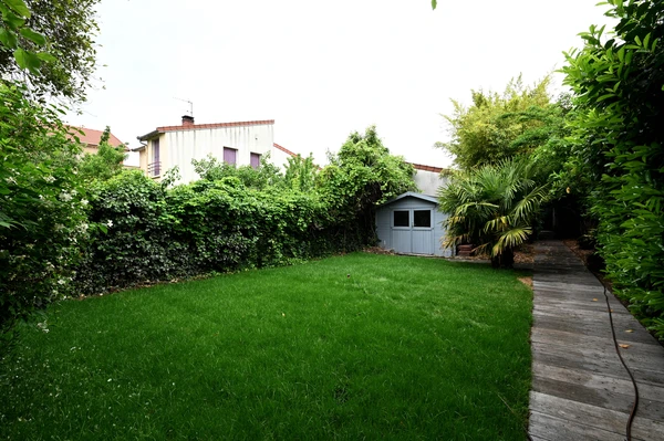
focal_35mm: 16
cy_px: 220
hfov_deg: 96.8
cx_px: 332
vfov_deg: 73.6
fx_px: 295
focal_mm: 16
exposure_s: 1/15
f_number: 11
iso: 200
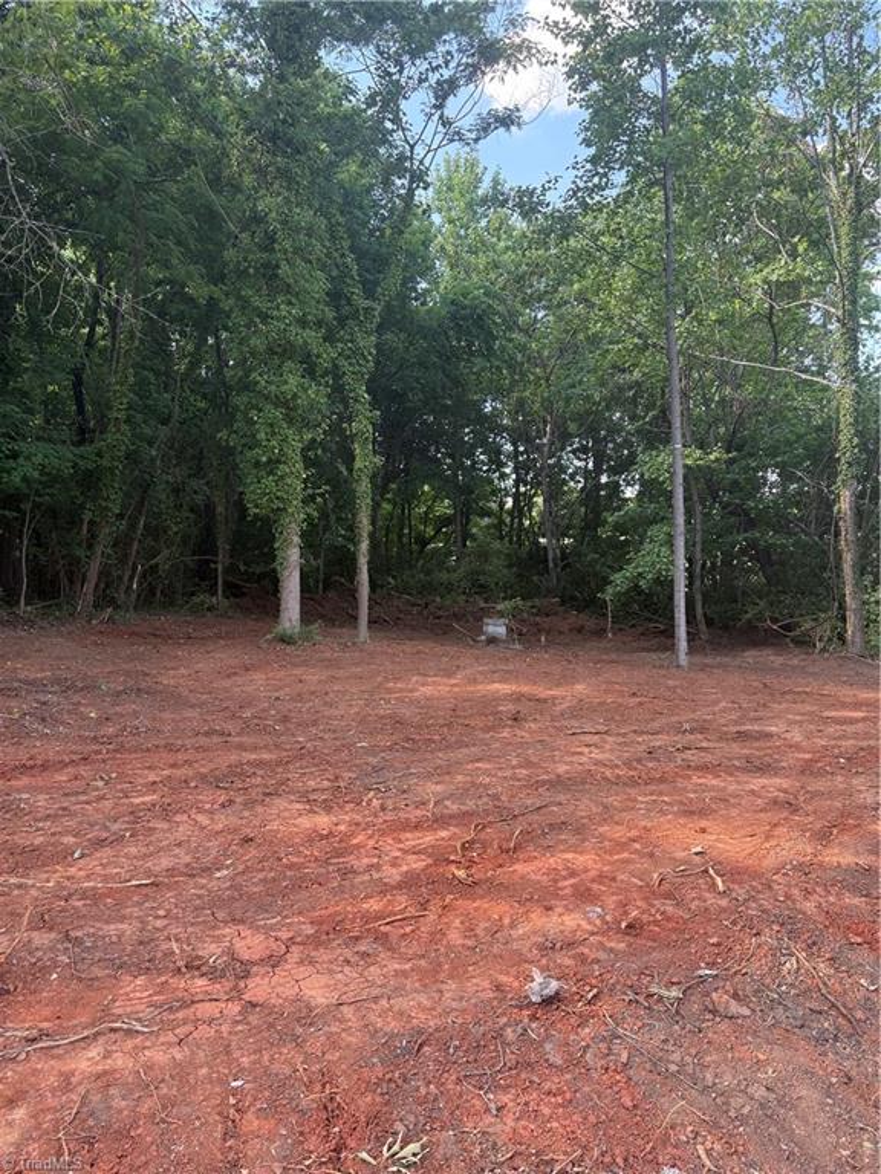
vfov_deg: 67.3
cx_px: 440
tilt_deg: -2.3
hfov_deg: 53.1
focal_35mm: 26
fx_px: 882
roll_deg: +0.6
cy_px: 587
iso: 64
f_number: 1.6
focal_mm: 5.96
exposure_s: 1/229
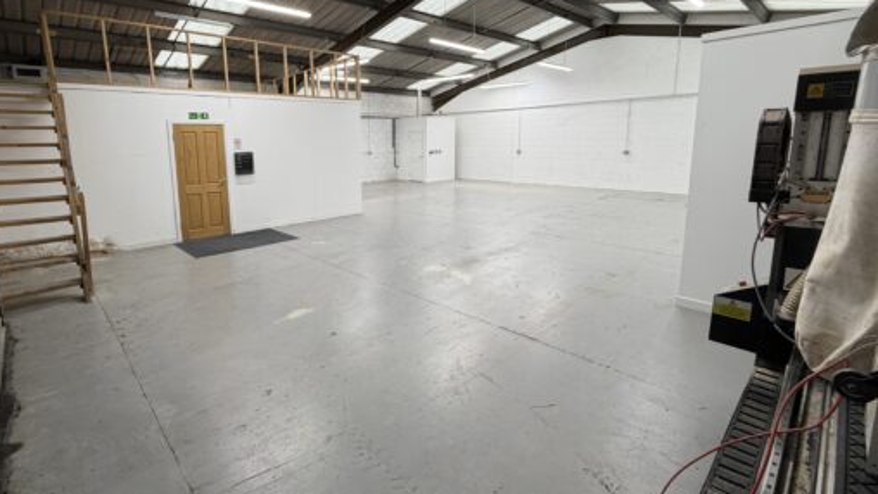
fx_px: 419
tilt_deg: -8.4
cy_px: 204
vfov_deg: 60.7
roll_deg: +1.2
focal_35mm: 18
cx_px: 373
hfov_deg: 92.0
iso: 160
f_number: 2.2
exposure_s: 1/100
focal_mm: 2.22
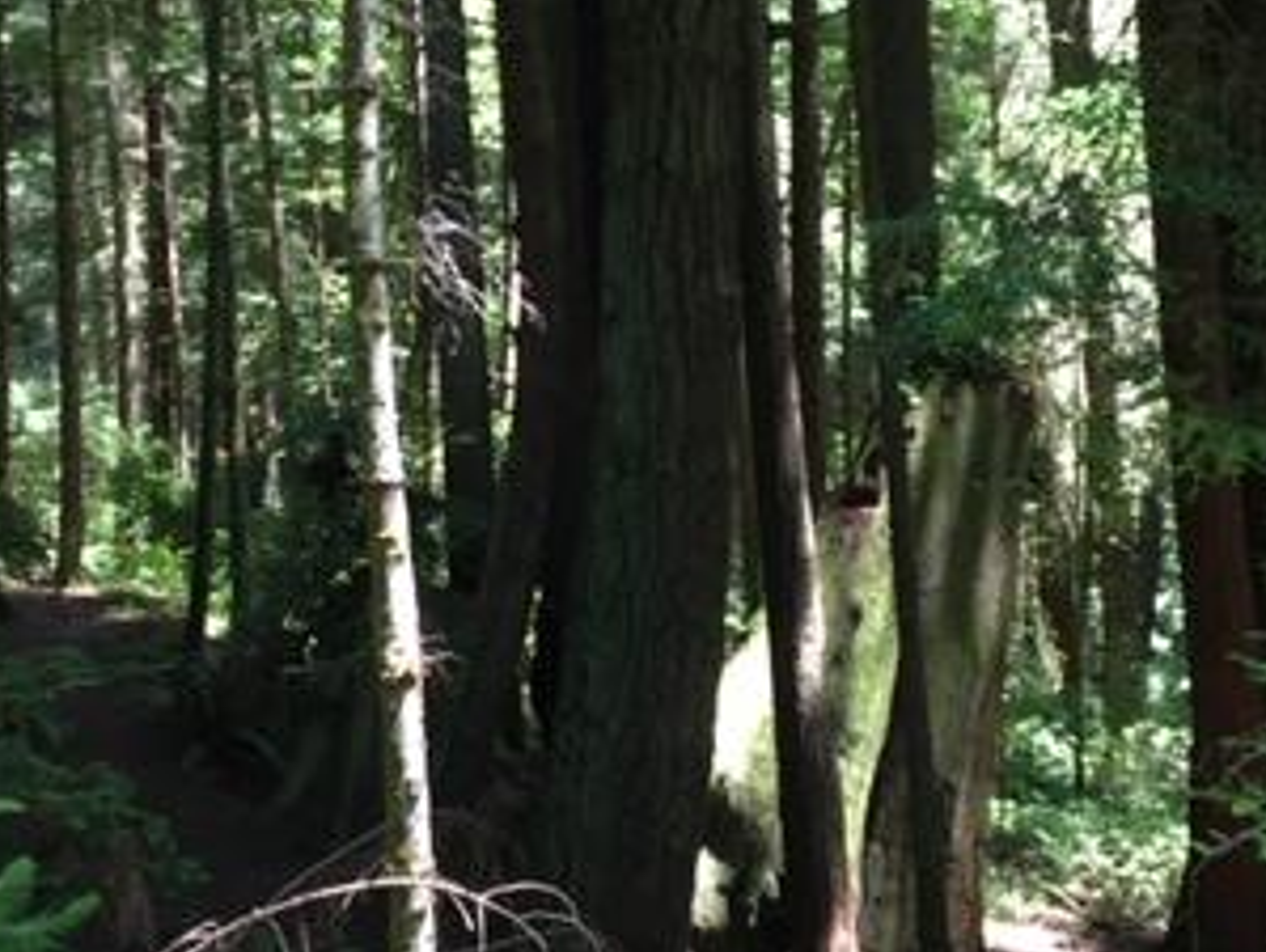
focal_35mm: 62
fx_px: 2270
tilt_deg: +0.5
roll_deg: +4.5
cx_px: 555
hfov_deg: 31.1
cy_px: 457
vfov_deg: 23.7
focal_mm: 4.15
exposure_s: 1/30
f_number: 2.2
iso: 32
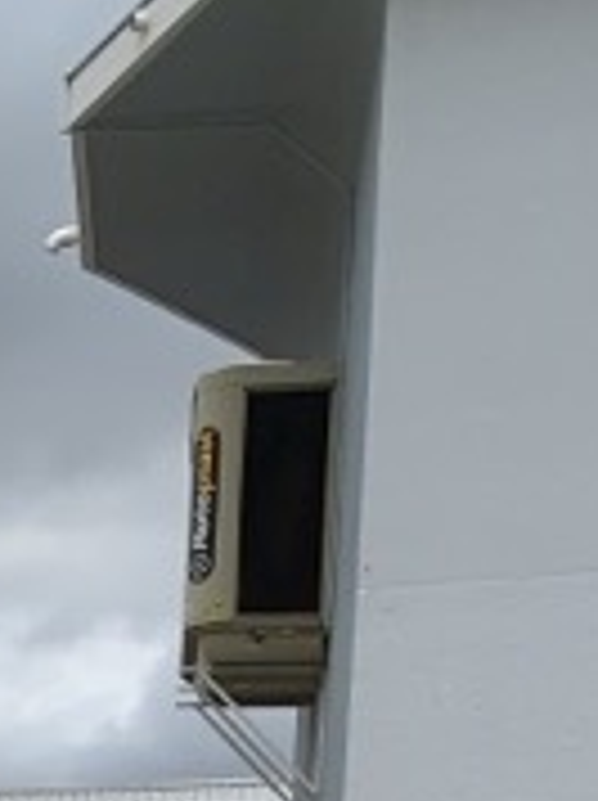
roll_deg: -0.4
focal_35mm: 117
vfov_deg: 14.5
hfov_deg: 11.3
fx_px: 2701
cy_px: 1508
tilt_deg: -5.4
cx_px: -652
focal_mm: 4.25
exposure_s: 1/2160
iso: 25
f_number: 1.8
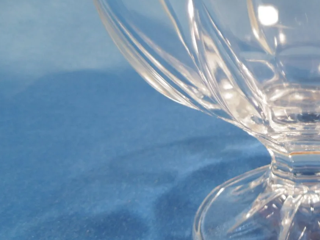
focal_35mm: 47
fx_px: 435
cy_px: 92
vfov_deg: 30.8
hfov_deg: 37.0
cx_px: 306
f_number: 3.1
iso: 100
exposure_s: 1/8
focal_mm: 4.3
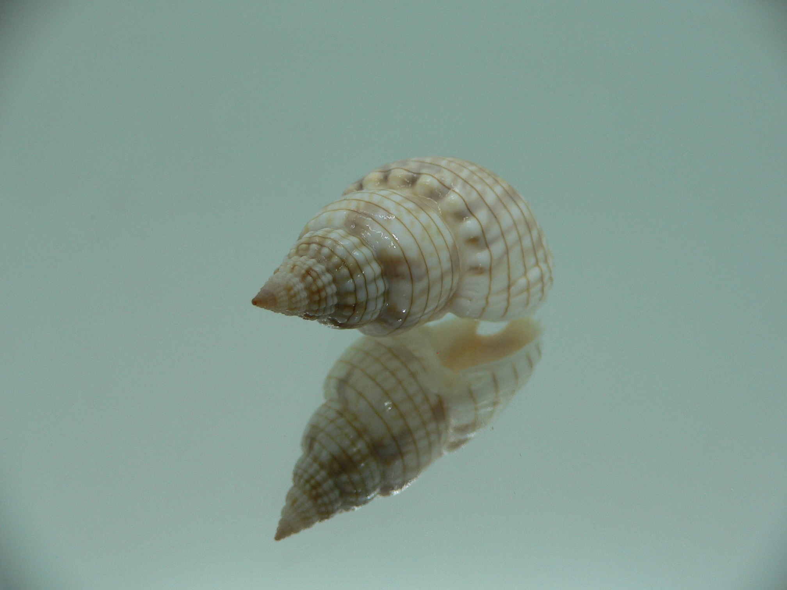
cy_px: 295
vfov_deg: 40.7
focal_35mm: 35
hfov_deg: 52.6
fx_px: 796
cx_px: 394
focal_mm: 4.6
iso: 80
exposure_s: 1/60
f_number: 2.8
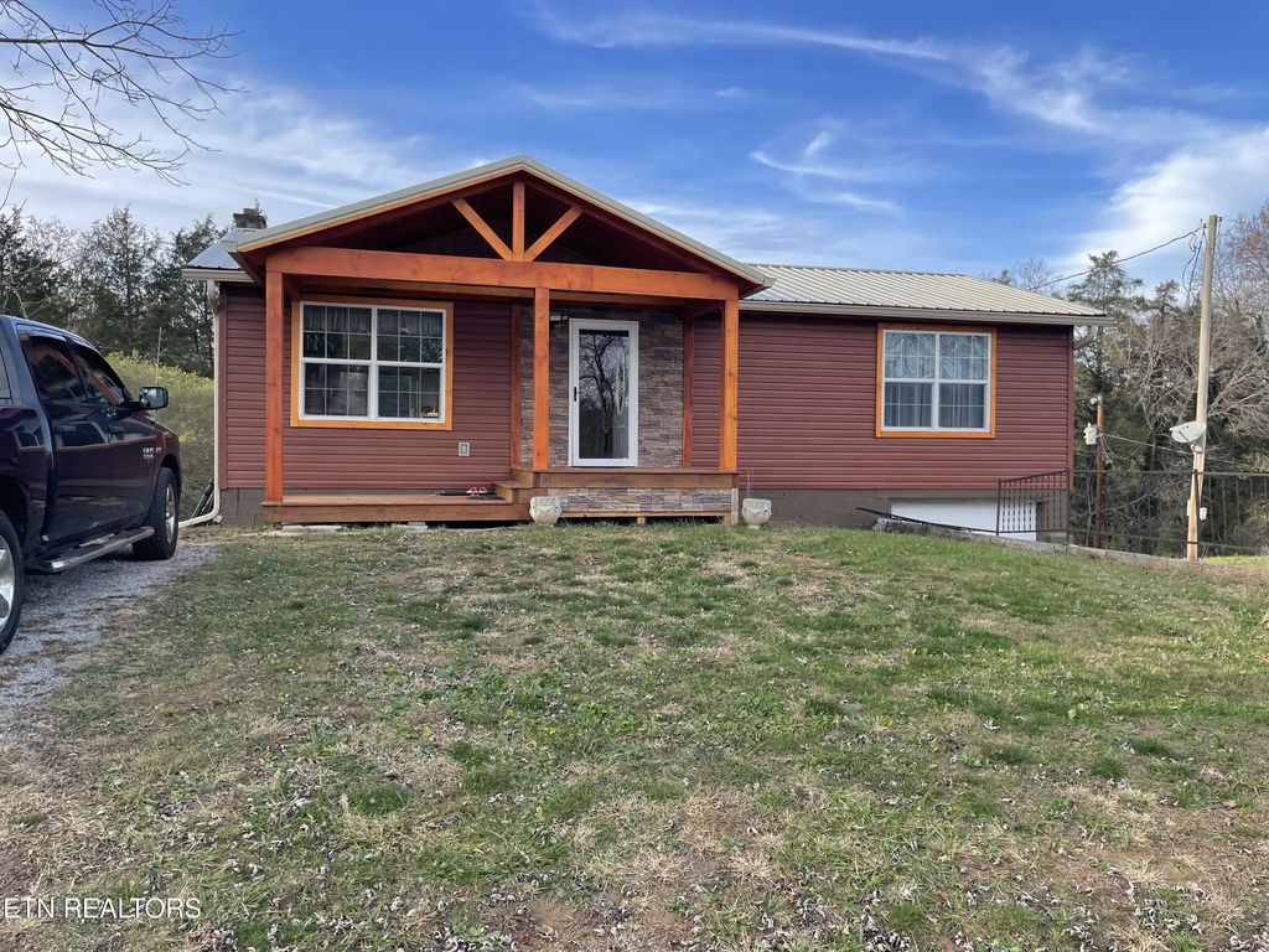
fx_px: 953
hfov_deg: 67.3
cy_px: 476
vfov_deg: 53.1
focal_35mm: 26
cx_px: 634
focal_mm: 4.2
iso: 32
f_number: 1.6
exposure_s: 1/875
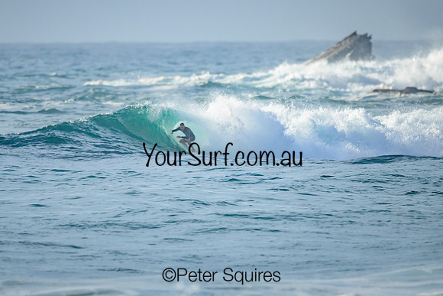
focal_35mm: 1099
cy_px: 140
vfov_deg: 1.3
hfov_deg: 1.9
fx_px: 13532
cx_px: 203
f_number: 6.3
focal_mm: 800
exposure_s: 1/2500
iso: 280
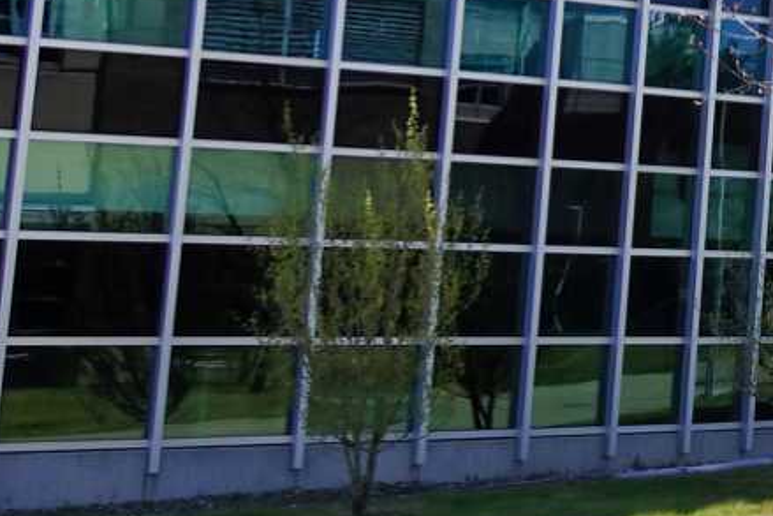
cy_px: -36
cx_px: 1690
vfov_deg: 12.1
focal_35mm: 112
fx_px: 2406
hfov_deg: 14.2
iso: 125
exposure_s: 1/400
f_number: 5.6
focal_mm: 8.8
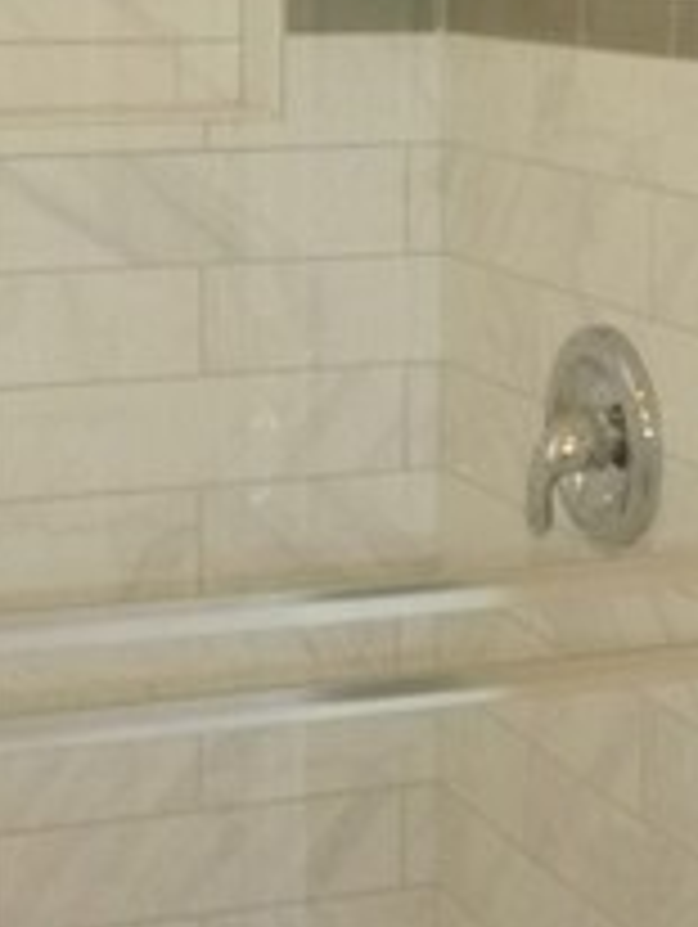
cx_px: 198
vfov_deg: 21.6
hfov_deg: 16.4
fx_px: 2415
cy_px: 243
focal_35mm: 90
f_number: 3.3
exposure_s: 1/60
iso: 400
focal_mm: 5.2
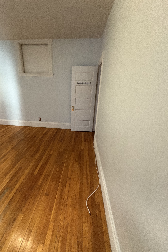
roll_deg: -0.9
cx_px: 72
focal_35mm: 15
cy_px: 124
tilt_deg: -20.6
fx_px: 105
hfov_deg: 76.9
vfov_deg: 100.4
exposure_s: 1/40
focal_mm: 2.22
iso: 640
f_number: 2.2
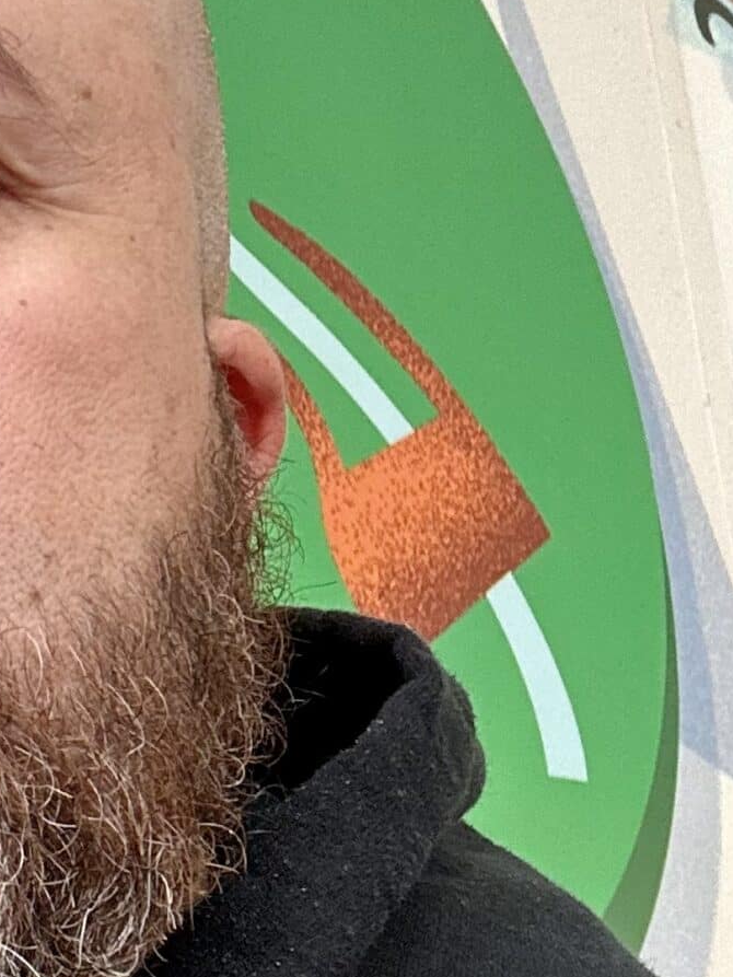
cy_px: 442
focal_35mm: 86
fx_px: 2428
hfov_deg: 16.1
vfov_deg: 22.7
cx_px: -279
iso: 80
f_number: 1.9
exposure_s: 1/81
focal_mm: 2.69
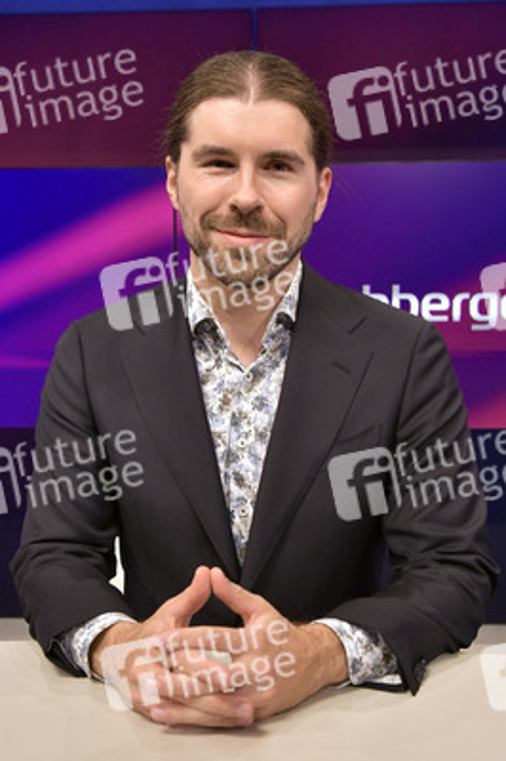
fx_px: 676
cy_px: 380
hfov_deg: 41.0
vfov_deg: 58.8
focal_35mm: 32
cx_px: 253
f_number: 6.3
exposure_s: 1/200
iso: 2500
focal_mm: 32
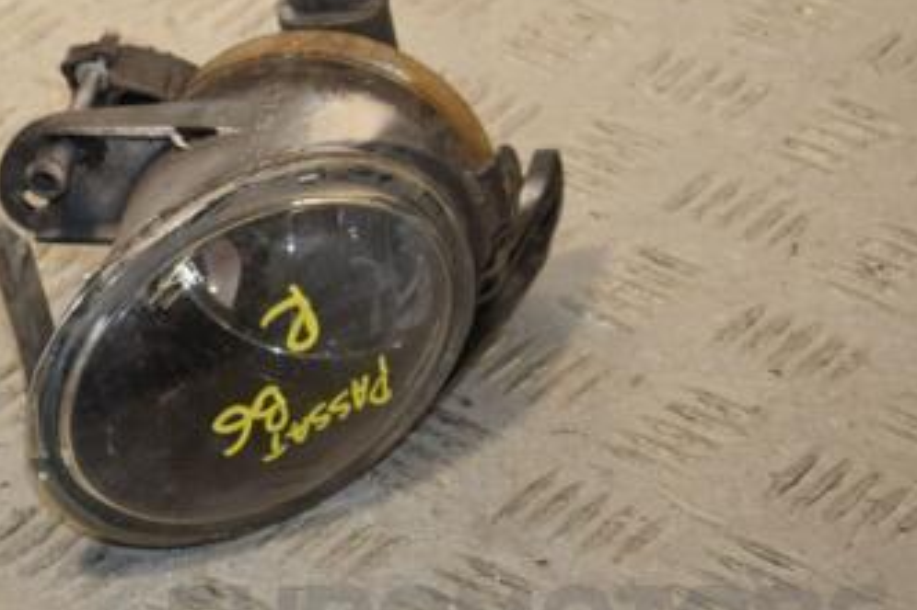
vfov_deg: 8.2
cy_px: 259
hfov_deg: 12.2
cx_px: 116
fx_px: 4277
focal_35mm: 168
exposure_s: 1/200
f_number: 7.1
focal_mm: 62
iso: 800
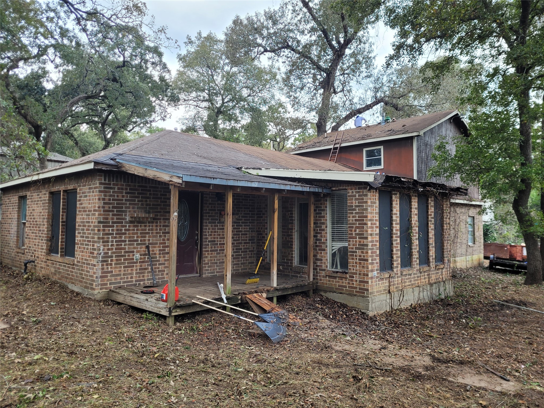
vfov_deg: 53.1
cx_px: 272
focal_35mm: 26
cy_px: 204
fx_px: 409
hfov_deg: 67.3
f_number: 1.8
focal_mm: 5.4
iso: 64
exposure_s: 1/120
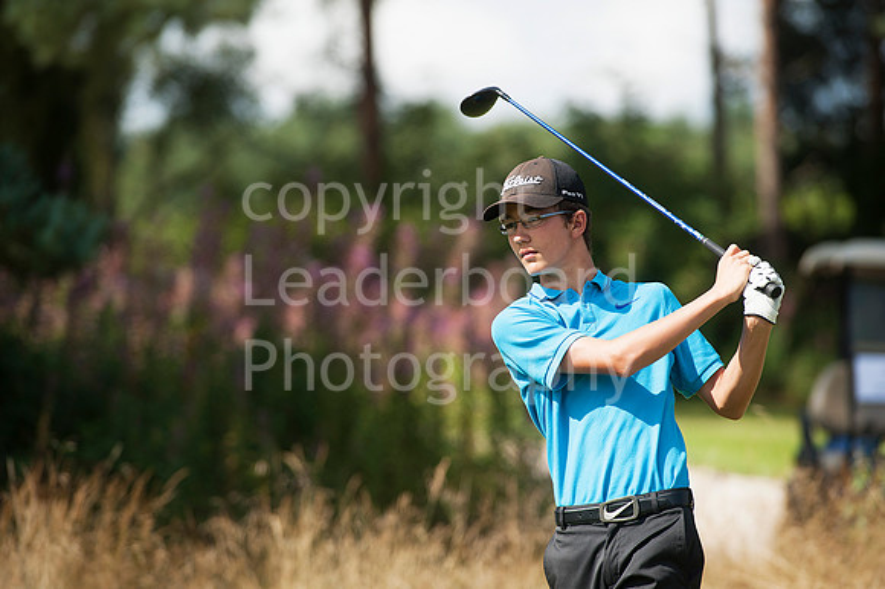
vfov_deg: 4.6
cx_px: 442
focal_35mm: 300
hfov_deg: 6.9
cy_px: 294
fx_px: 7371
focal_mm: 300
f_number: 6.3
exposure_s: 1/2500
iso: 200
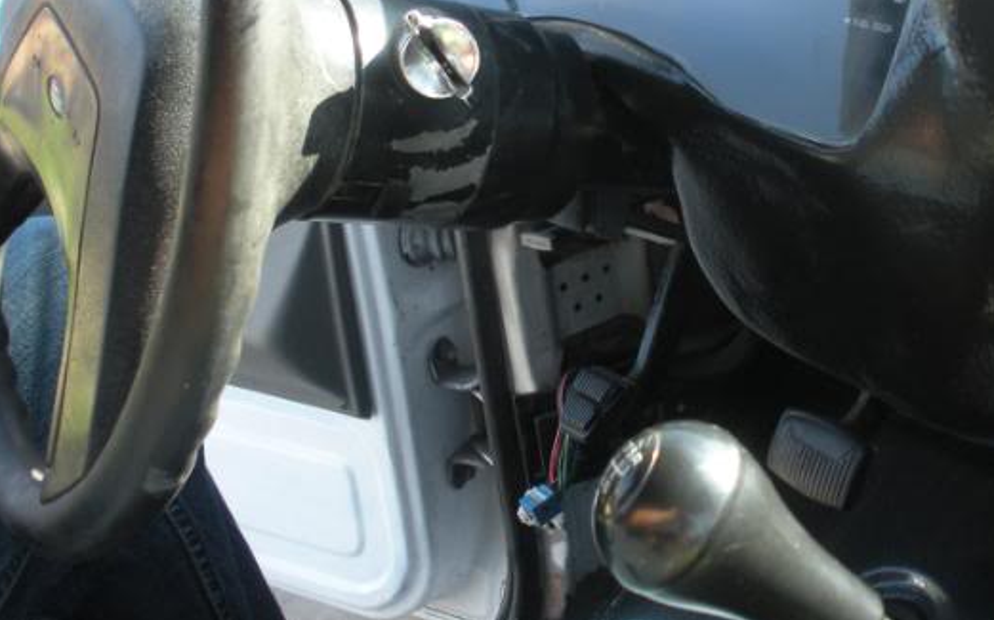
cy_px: 168
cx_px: 652
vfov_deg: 22.5
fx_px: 1543
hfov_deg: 35.4
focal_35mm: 57
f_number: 3.5
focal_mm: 6.3
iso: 74
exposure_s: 1/58
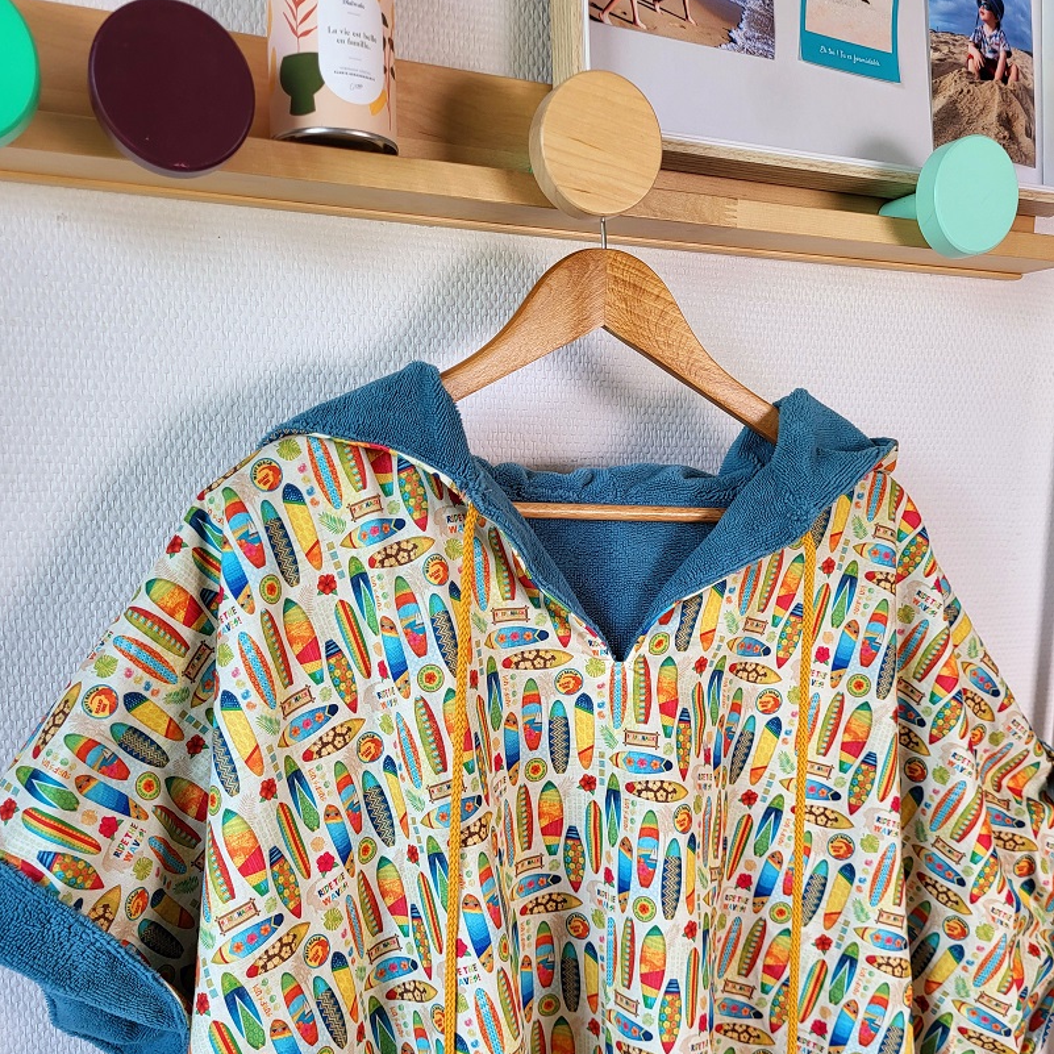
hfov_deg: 52.5
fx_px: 1068
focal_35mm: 31
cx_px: 522
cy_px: 668
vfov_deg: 51.9
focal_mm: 5.4
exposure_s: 1/100
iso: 64
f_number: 1.8
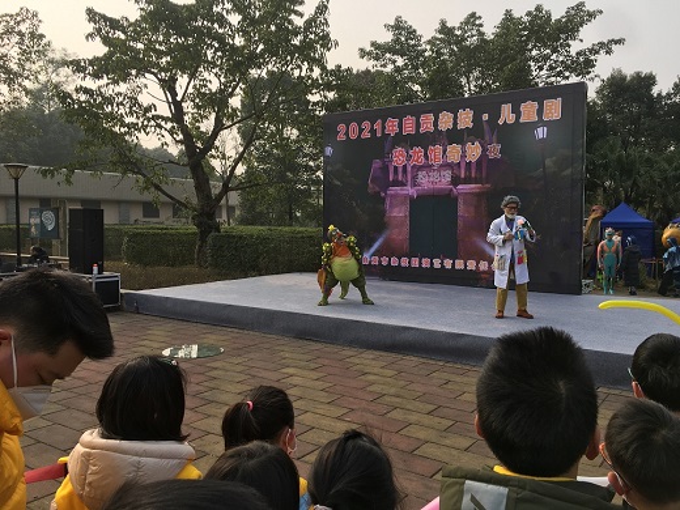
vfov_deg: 48.2
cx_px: 340
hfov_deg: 61.7
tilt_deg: -1.7
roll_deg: -0.9
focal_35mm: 29
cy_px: 255
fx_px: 570
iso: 25
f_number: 2.2
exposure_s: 1/916
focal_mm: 4.15
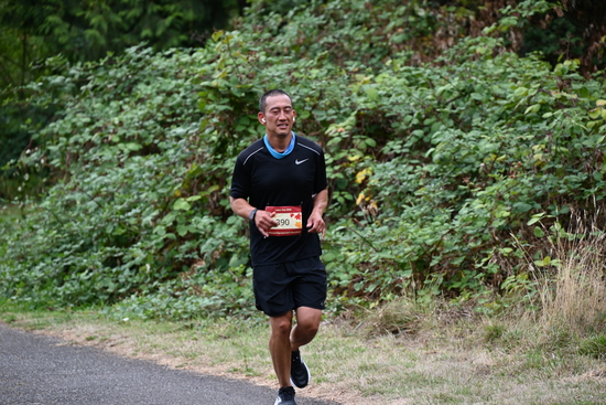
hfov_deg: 10.3
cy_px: 202
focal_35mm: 200
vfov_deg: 6.9
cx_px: 303
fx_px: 3367
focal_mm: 200
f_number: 6.3
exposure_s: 1/320
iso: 400
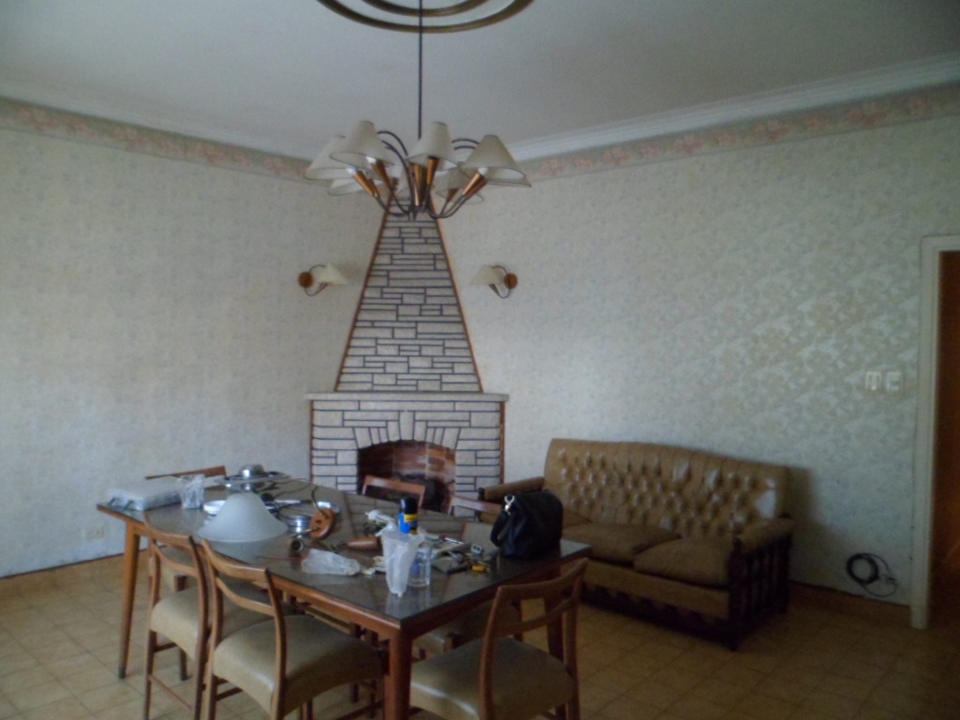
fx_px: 721
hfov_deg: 67.3
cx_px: 480
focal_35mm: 26
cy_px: 360
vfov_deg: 53.1
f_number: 3.3
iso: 400
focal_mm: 4.9
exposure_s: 1/20
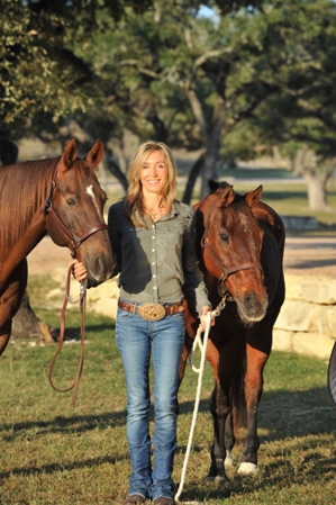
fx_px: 2312
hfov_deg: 8.3
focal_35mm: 165
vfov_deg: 12.5
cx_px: 168
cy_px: 252
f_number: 5
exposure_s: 1/1000
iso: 500
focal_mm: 165
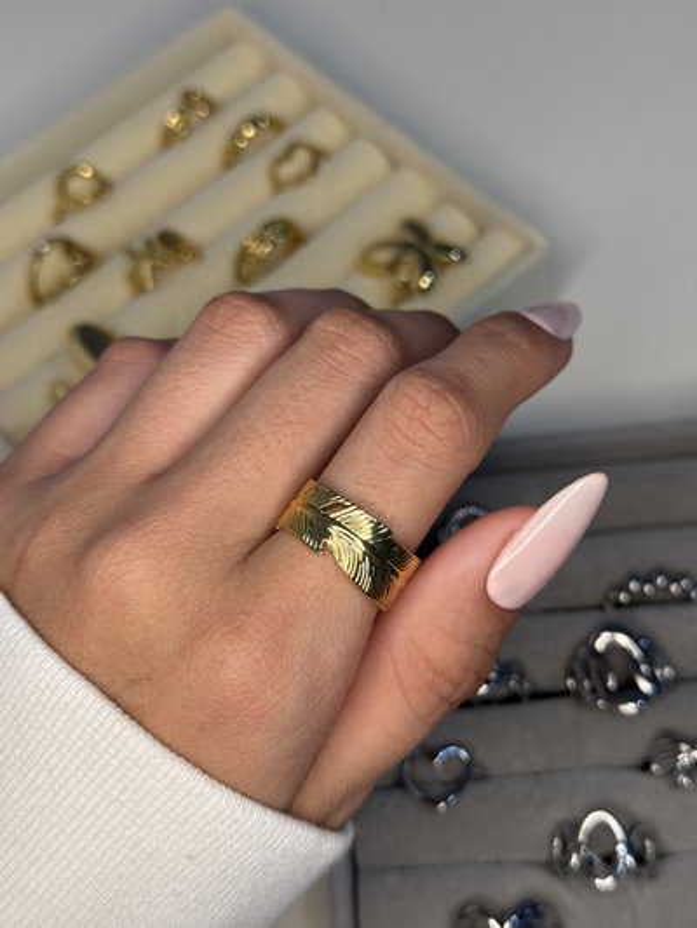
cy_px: 464
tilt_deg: -59.2
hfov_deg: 30.3
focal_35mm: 48
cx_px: 348
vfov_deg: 39.6
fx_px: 1288
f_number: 1.78
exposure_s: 1/84
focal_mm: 6.76
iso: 80
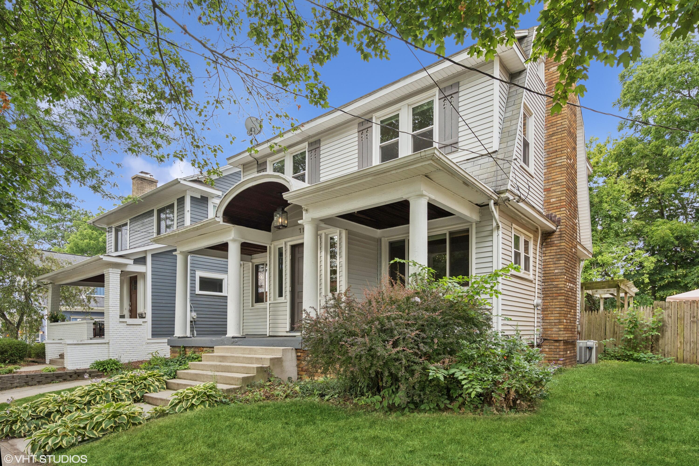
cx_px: 350
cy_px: 233
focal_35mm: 19
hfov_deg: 86.9
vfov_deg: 64.6
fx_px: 369
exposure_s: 1/200
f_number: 8
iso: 400
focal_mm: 19
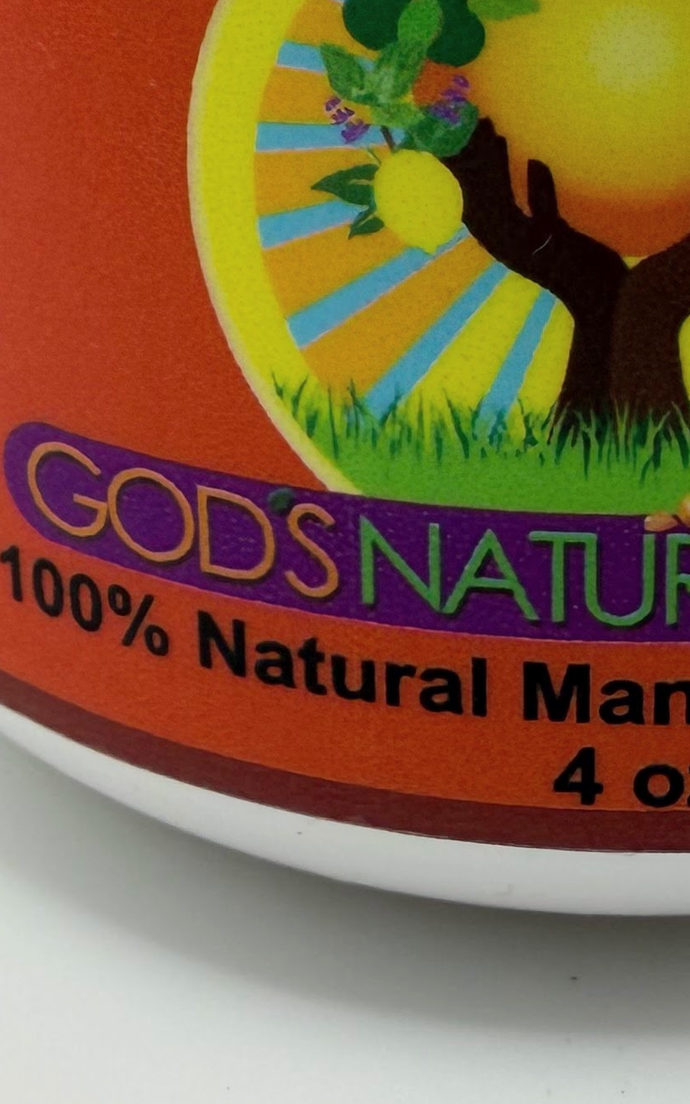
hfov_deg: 16.5
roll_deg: +1.0
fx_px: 2347
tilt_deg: -18.3
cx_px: 609
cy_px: -157
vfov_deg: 24.4
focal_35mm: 78
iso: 20
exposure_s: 1/123
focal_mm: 2.22
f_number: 2.2
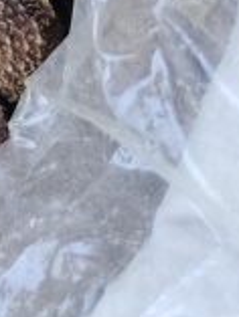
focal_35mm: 156
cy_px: -391
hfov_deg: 8.0
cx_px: -508
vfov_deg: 11.1
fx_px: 1434
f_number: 1.88
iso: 159
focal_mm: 5.56
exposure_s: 1/100
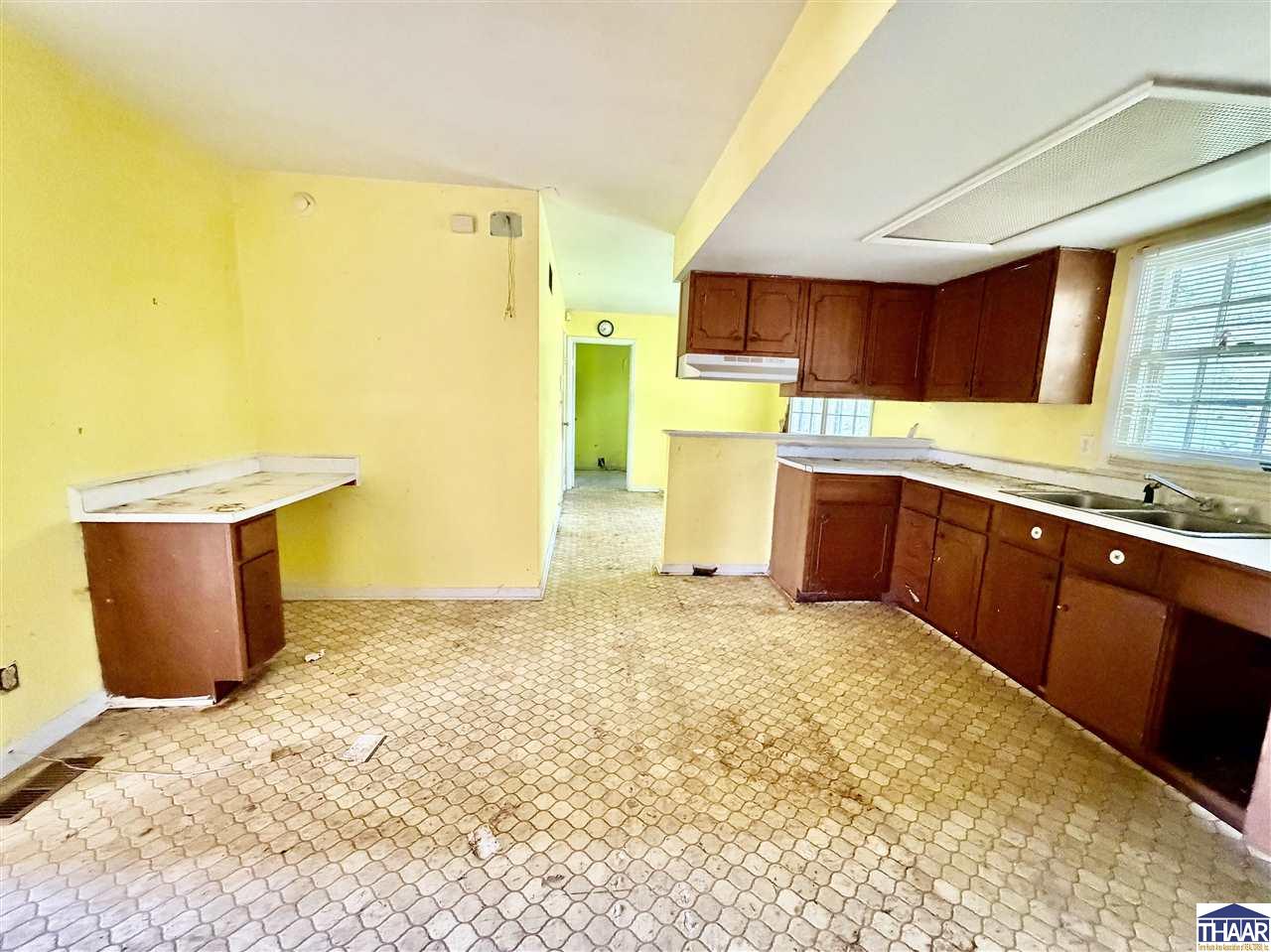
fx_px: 514
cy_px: 476
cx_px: 636
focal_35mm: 14
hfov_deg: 102.1
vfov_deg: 85.6
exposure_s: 1/60
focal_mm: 2.22
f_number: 2.2
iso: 1000
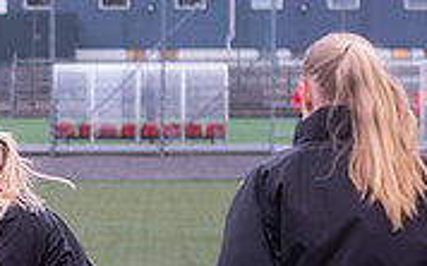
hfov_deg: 8.1
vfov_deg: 5.1
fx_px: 2966
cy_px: 290
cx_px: -144
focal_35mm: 255
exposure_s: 1/400
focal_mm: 70
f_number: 3.2
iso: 1100
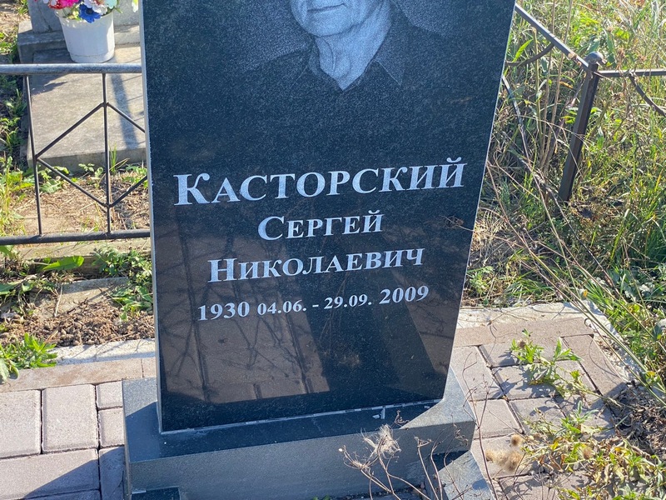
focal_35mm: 52
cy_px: 250
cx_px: 333
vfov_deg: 28.0
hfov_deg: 36.8
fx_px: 1000
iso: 20
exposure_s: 1/403
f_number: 2
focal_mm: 6
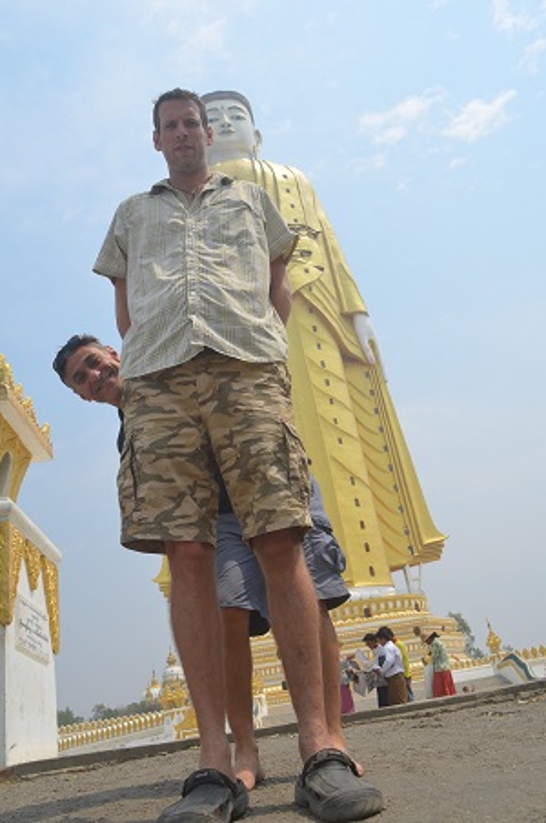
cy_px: 412
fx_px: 753
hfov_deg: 39.9
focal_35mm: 33
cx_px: 273
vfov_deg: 57.3
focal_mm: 22
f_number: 9
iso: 100
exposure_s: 1/320
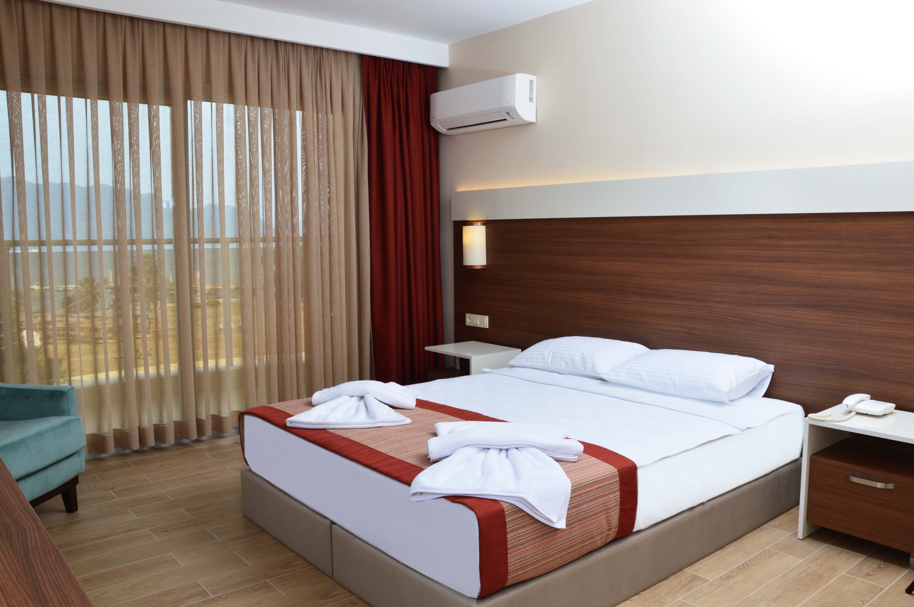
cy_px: 304
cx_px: 457
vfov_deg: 47.8
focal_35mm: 27
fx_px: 685
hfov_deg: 67.4
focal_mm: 18
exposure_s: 1/30
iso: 100
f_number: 11
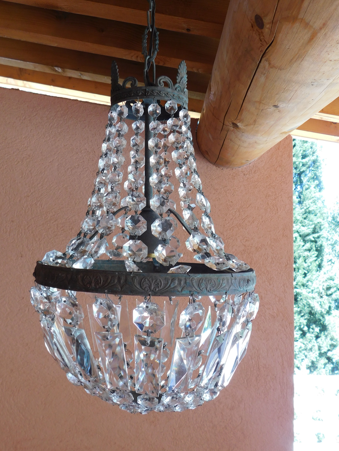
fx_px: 392
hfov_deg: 46.8
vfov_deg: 60.0
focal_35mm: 30
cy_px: 226
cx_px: 170
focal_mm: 5.3
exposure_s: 1/80
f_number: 3.2
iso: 125
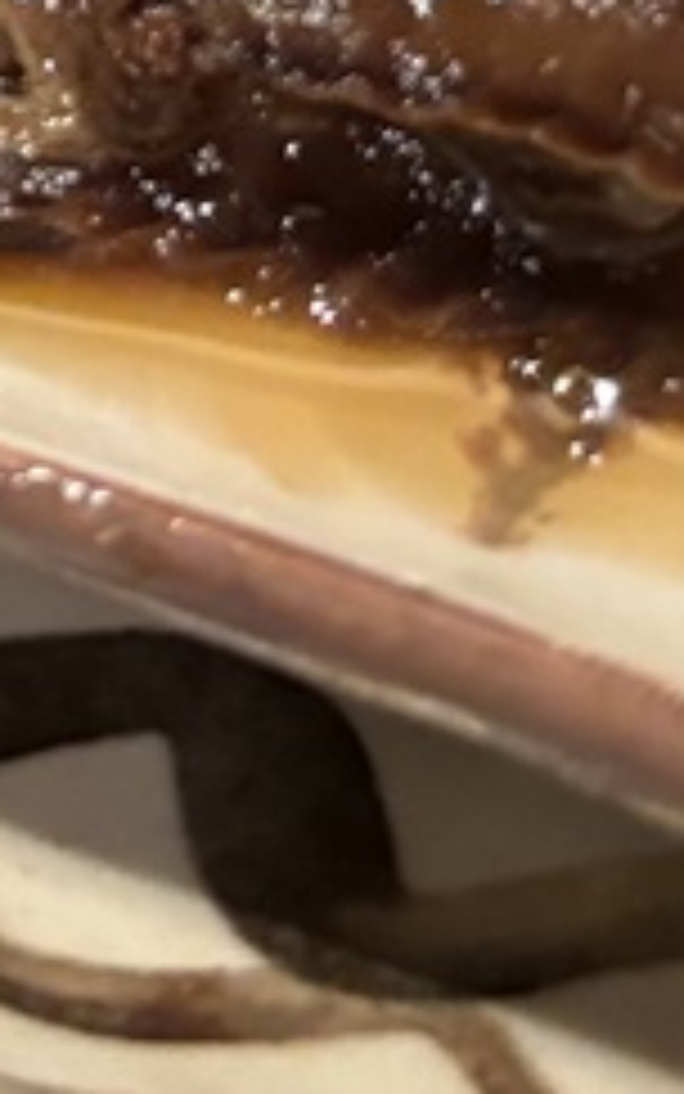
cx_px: -616
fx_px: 4829
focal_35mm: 162
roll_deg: +6.3
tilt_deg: -39.3
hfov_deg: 7.8
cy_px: -1159
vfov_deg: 11.5
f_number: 1.6
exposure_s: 1/50
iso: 500
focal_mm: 5.96
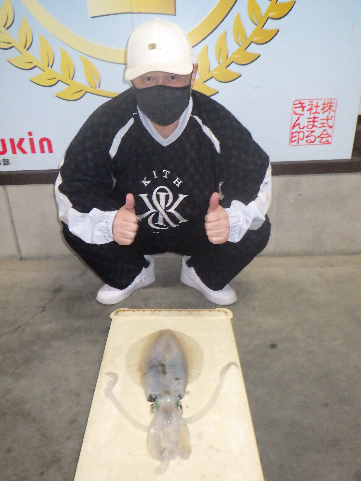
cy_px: 240
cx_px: 180
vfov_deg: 63.4
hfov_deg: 49.7
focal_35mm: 28
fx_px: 389
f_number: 3.5
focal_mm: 5
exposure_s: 1/45
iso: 1600
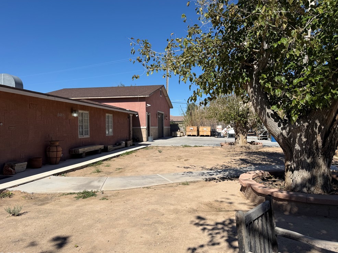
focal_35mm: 25
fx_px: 244
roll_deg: +0.8
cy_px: 129
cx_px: 165
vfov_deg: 54.9
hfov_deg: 69.4
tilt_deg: +1.1
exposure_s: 1/7353
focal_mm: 6.76
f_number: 1.78
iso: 80
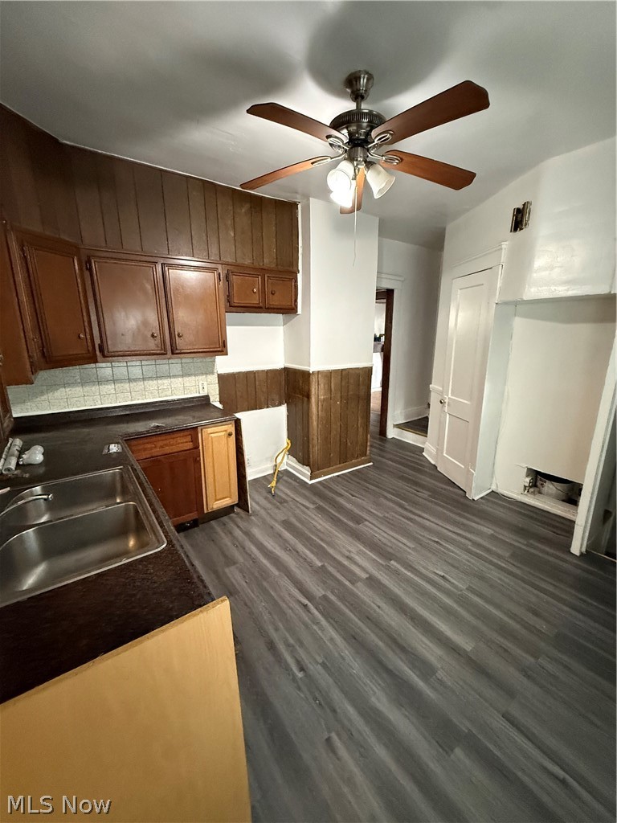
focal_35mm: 14
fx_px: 333
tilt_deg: -13.8
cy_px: 412
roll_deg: -0.4
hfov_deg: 85.7
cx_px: 308
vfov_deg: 102.1
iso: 1000
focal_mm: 2.22
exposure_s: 1/60
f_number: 2.2
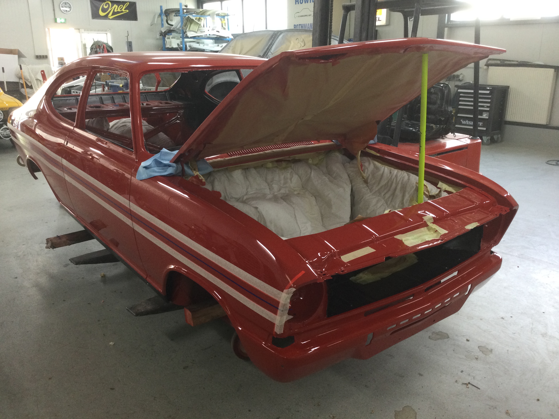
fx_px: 501
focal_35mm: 31
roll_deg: -1.8
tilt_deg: -17.3
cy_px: 210
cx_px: 280
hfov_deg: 58.4
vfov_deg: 45.4
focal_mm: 3.3
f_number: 2.4
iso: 80
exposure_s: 1/33
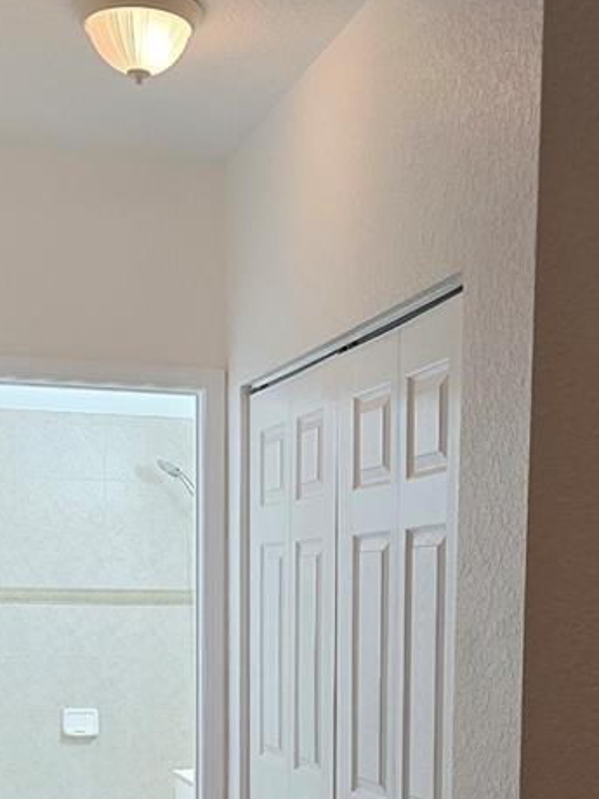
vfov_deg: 30.2
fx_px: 1384
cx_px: 255
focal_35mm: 60
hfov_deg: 24.4
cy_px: 775
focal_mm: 6.3
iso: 160
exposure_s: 1/120
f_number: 1.7
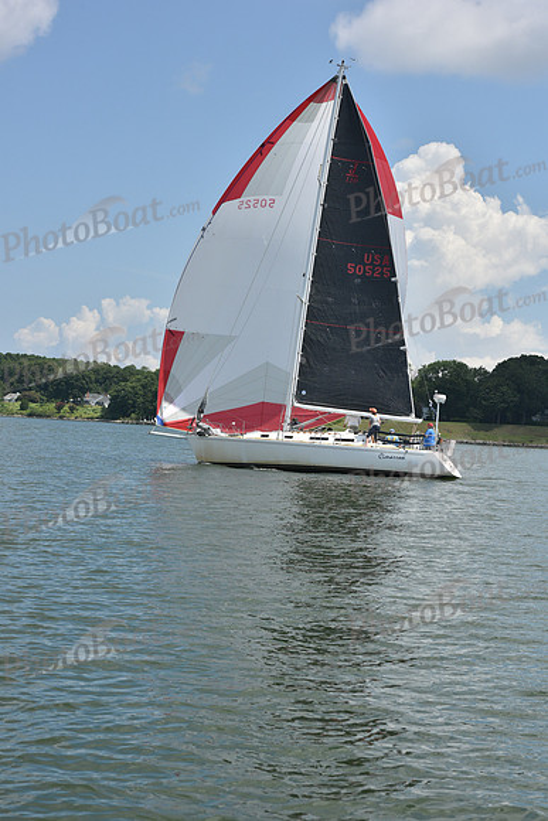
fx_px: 1597
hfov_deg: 19.5
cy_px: 410
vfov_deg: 28.8
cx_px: 274
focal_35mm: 70
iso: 320
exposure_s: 1/1000
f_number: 10
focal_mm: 70
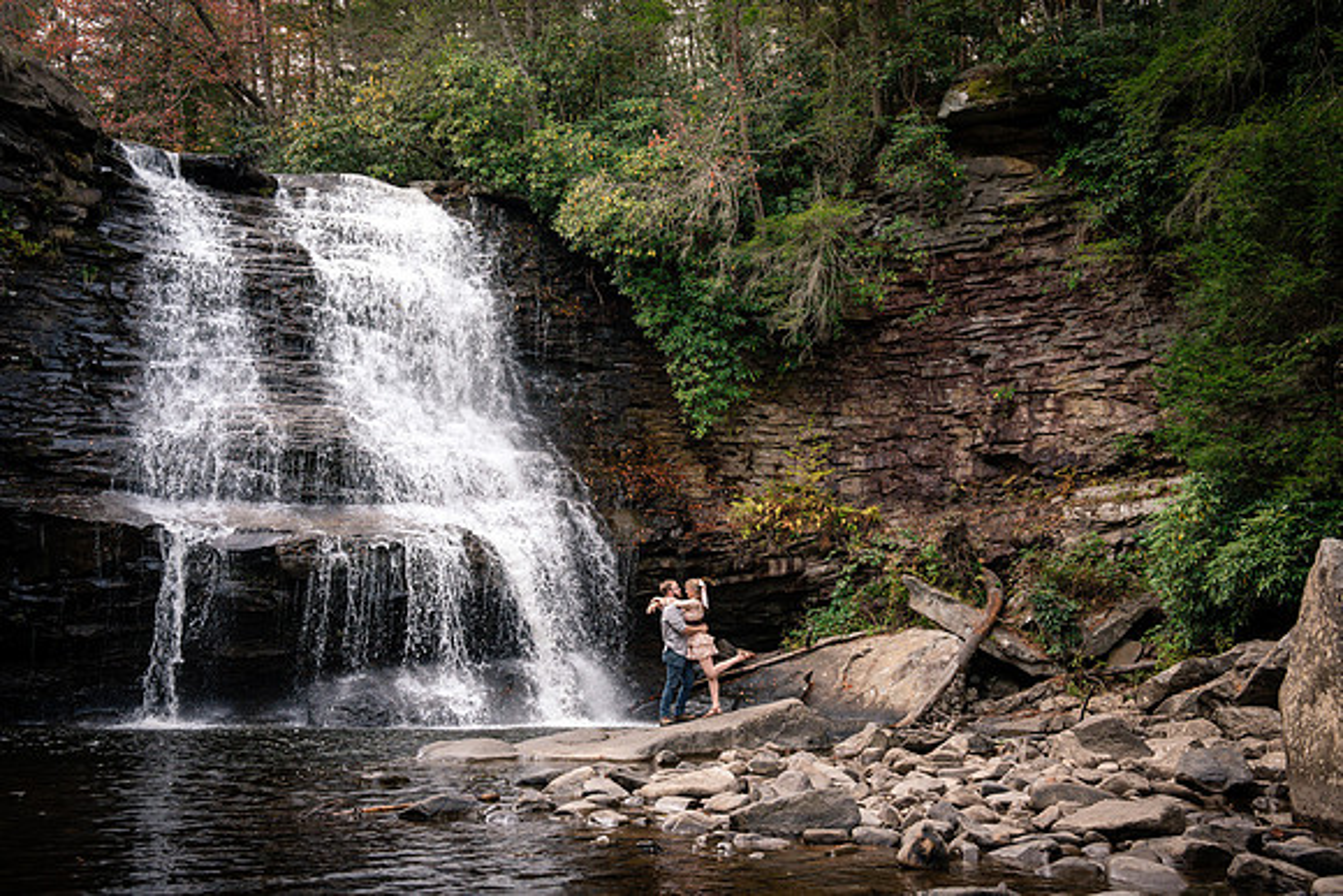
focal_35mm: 39
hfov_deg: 49.5
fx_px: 1455
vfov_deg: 34.2
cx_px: 672
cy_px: 448
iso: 2000
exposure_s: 1/125
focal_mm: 39
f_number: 8
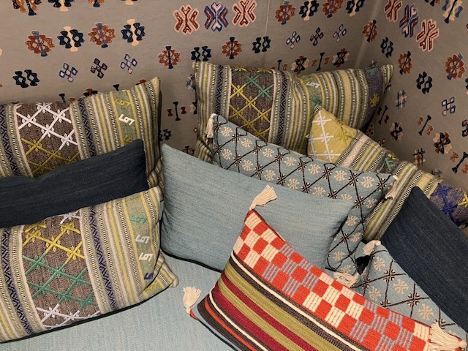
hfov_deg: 63.4
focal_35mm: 28
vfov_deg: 49.7
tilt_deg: -49.1
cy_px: 176
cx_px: 234
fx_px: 379
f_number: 1.8
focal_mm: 3.99
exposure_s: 1/60
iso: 250
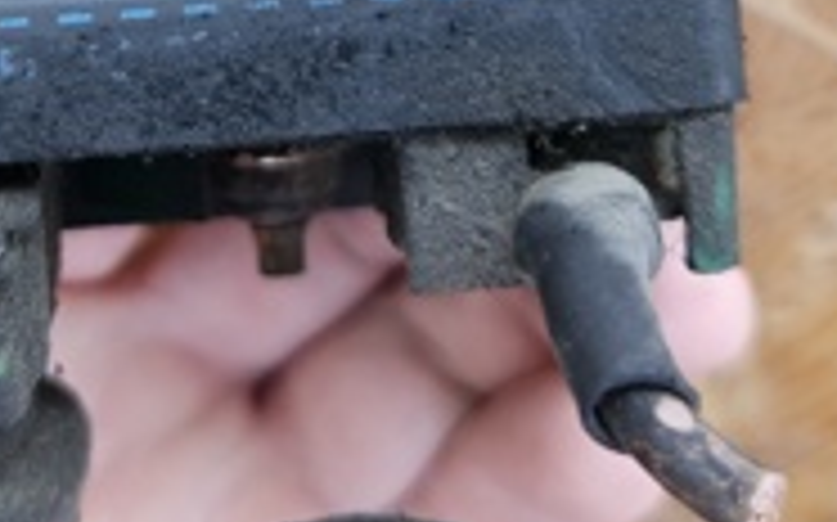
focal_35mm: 84
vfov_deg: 14.7
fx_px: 1915
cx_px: 184
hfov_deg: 24.3
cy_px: -198
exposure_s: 1/100
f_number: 1.8
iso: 400
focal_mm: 5.4
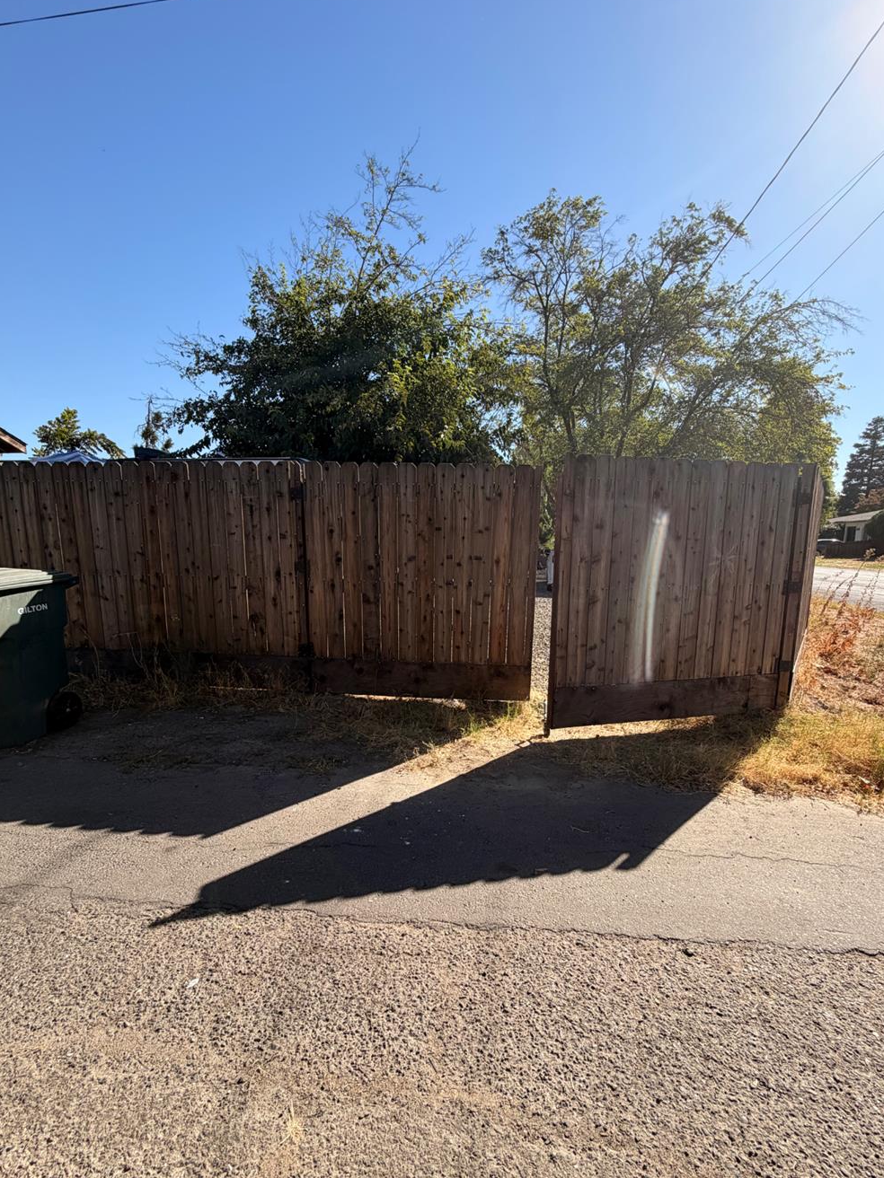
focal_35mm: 16
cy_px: 631
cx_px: 460
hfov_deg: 78.1
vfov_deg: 94.3
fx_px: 545
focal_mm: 2.22
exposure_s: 1/770
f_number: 2.2
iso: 32
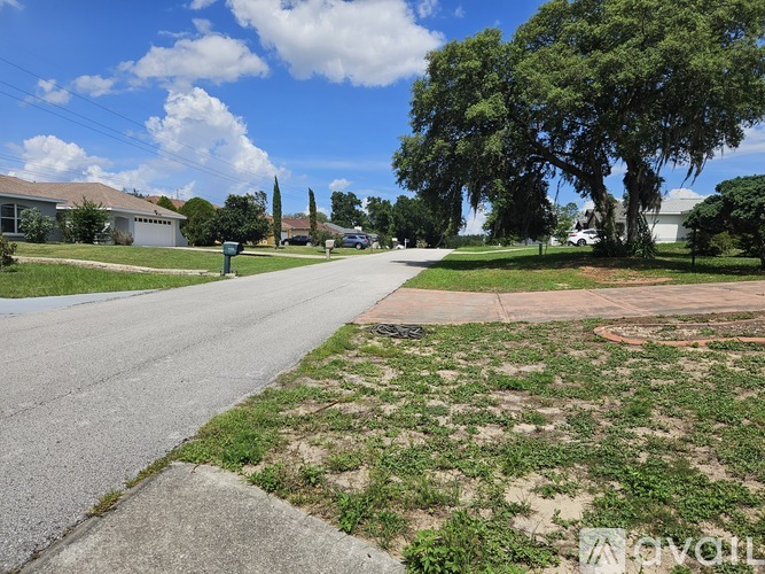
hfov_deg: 73.9
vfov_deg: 58.9
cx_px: 382
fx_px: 508
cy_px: 287
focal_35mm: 23
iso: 25
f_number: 1.8
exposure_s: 1/3354
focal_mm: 5.4
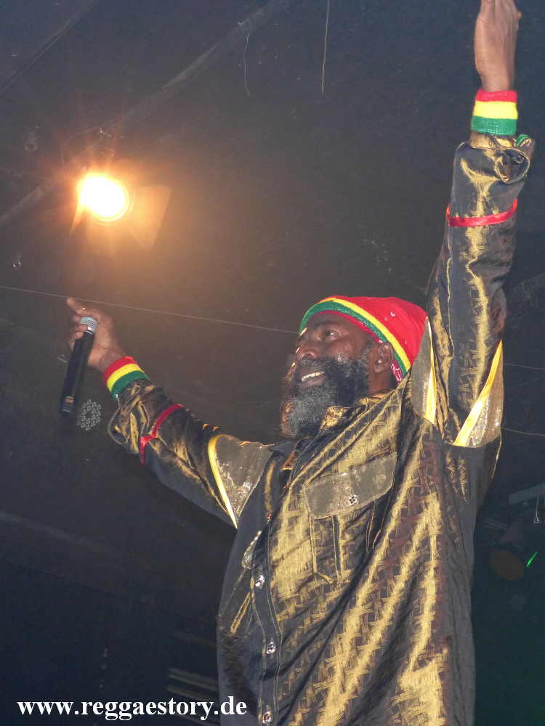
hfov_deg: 29.7
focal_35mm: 49
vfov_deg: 38.9
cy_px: 363
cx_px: 272
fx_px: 1029
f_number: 2.8
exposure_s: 1/60
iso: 400
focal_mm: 8.7
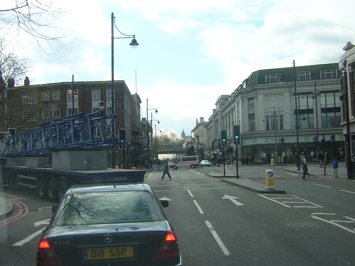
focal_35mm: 36
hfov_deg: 51.4
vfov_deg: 39.7
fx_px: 369
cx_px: 178
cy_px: 133
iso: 100
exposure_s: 1/315
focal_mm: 4.7
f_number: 5.2
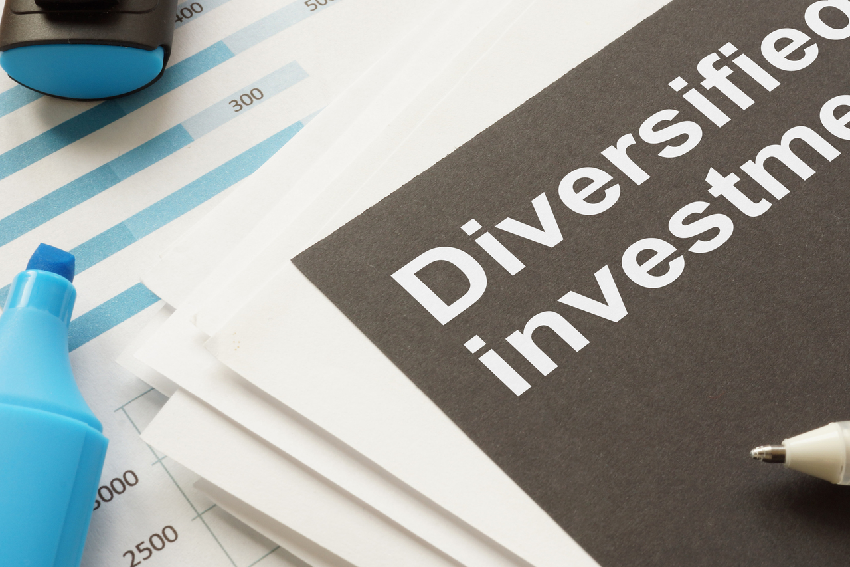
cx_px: 509
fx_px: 1275
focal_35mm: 54
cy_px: 262
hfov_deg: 36.7
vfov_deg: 25.0
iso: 200
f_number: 20
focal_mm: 30
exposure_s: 1/3
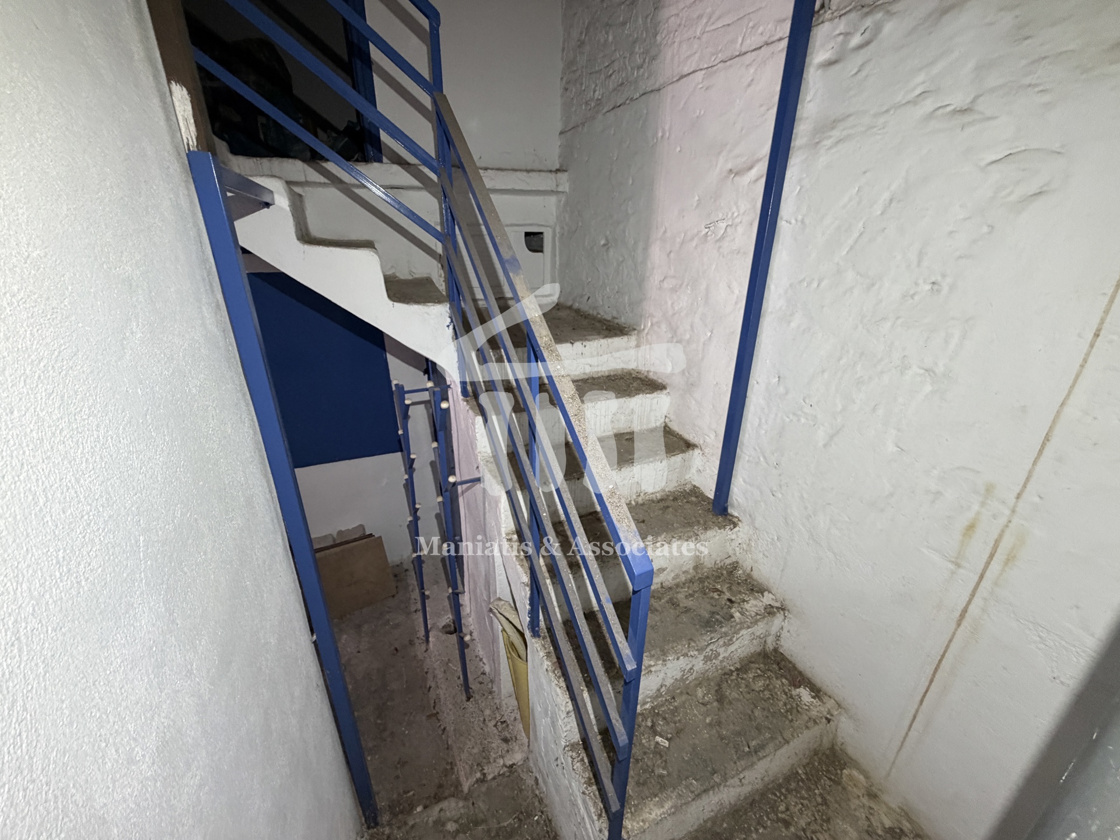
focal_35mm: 14
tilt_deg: -22.6
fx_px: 453
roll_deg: +0.0
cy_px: 420
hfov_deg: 102.1
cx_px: 560
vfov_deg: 85.7
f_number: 2.2
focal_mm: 2.22
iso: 320
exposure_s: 1/64
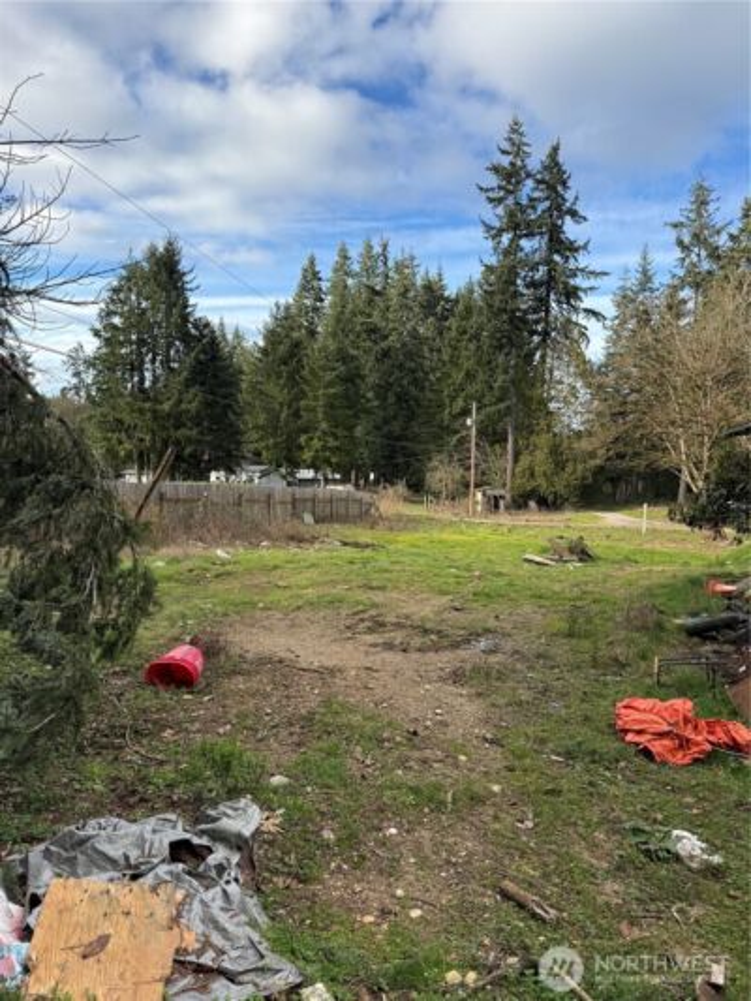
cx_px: 376
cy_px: 500
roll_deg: -1.0
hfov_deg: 56.8
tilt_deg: -3.3
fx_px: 694
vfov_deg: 71.6
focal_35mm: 24
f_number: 1.78
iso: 80
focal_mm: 6.76
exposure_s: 1/1653
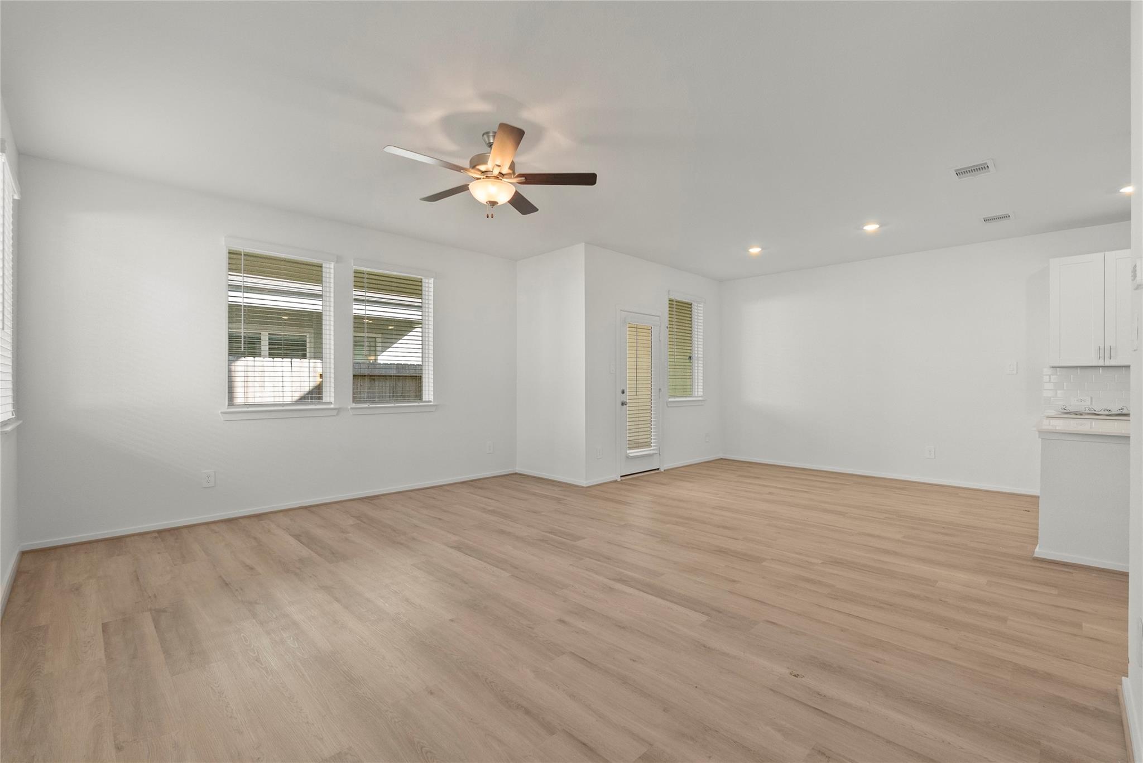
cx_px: 572
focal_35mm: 16
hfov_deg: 96.7
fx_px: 508
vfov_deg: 73.8
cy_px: 382
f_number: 8
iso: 1000
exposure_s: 1/20
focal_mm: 16
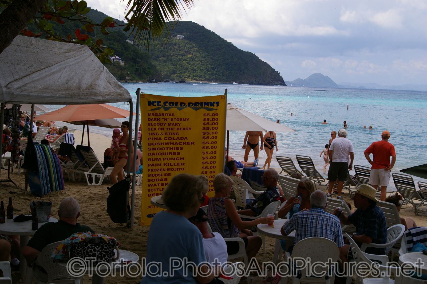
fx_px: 622
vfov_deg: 25.7
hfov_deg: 37.9
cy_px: 142
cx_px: 214
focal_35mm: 52
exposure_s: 1/250
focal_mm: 35
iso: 200
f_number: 11
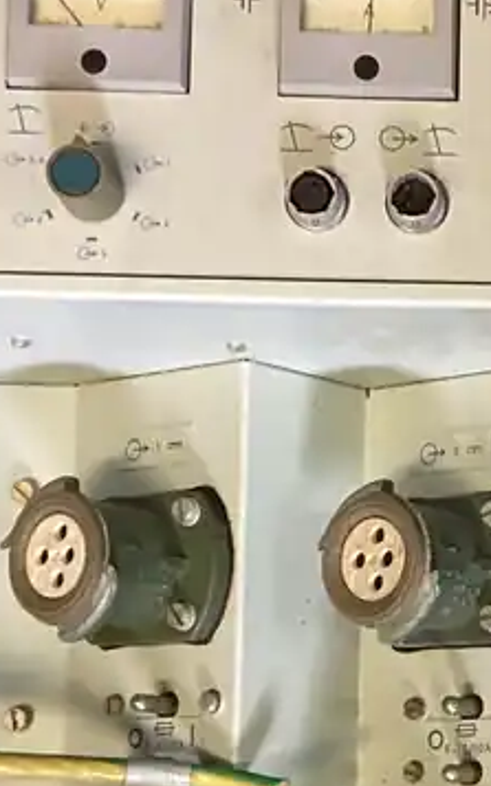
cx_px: 647
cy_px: 621
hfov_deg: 13.6
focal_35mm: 92
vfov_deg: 22.3
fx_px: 1971
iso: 250
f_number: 2.4
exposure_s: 1/50
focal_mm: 3.3
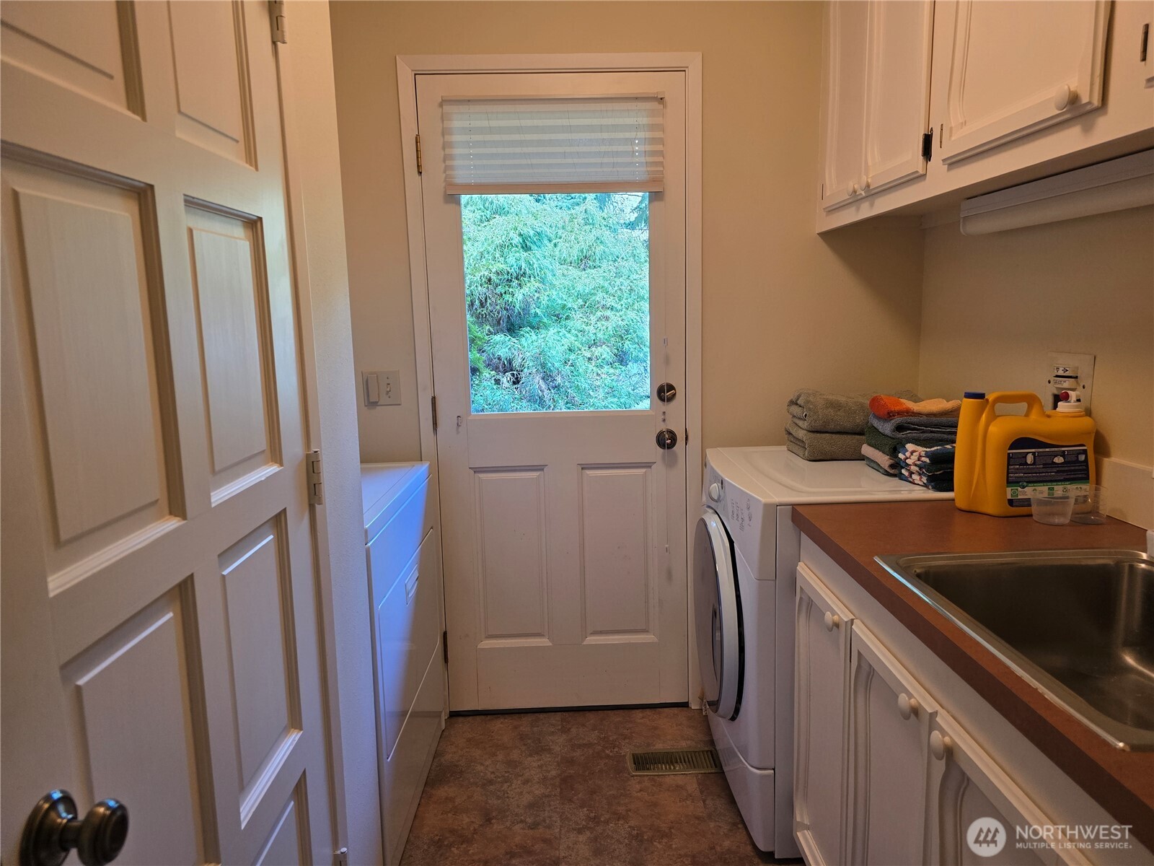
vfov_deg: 58.9
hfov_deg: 73.9
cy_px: 433
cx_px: 577
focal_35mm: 23
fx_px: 767
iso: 250
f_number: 1.7
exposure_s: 1/120
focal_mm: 6.3
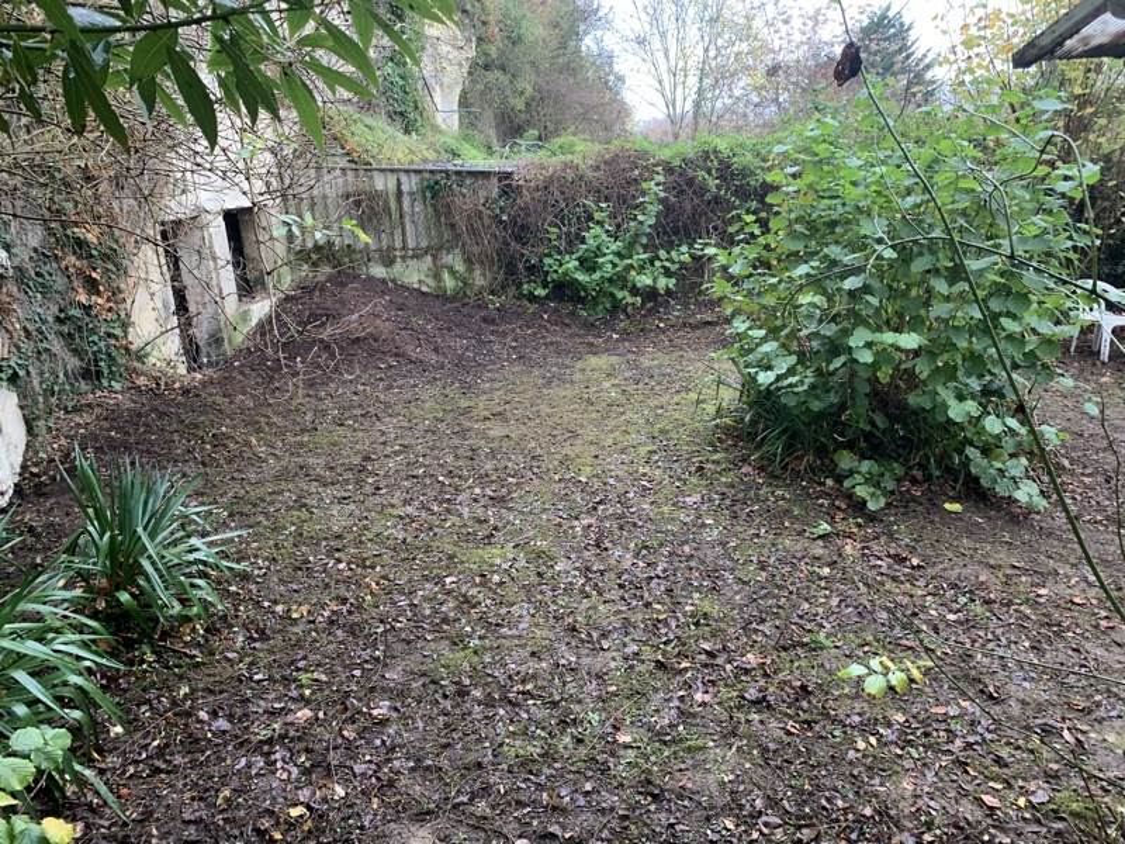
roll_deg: +2.8
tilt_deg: -19.1
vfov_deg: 53.1
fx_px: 845
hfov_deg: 67.3
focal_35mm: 26
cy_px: 422
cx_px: 562
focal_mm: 4.25
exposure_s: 1/66
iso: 100
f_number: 1.8
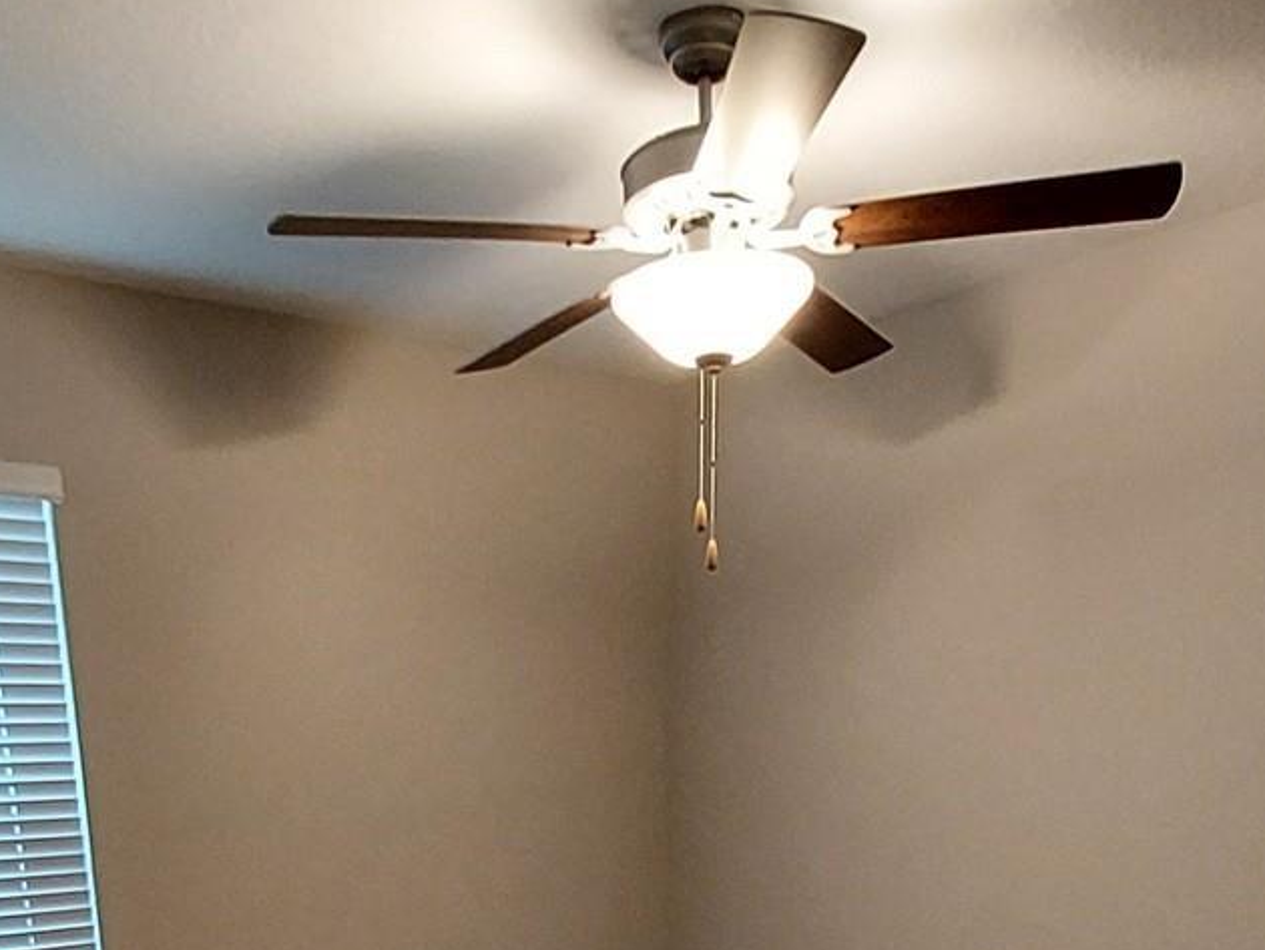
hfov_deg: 55.3
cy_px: 1022
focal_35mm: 33
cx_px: 588
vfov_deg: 36.8
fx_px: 1206
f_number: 2.2
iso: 320
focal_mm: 1.42
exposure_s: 1/40
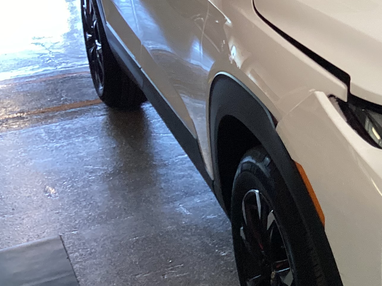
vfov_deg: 18.6
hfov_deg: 22.7
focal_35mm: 79
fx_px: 872
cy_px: 112
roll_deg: +0.7
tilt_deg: -22.8
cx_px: 462
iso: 125
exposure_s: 1/60
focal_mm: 3.3
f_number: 2.4
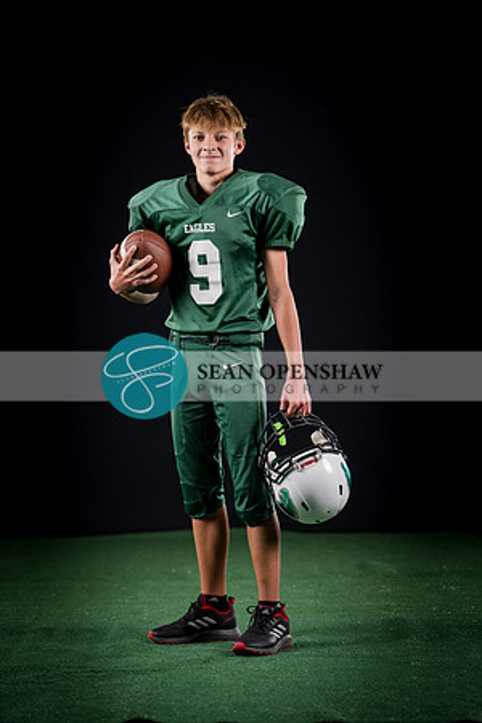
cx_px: 241
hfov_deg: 13.6
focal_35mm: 101
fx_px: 2028
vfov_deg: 20.2
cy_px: 362
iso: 200
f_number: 2.8
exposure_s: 1/125
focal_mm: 101
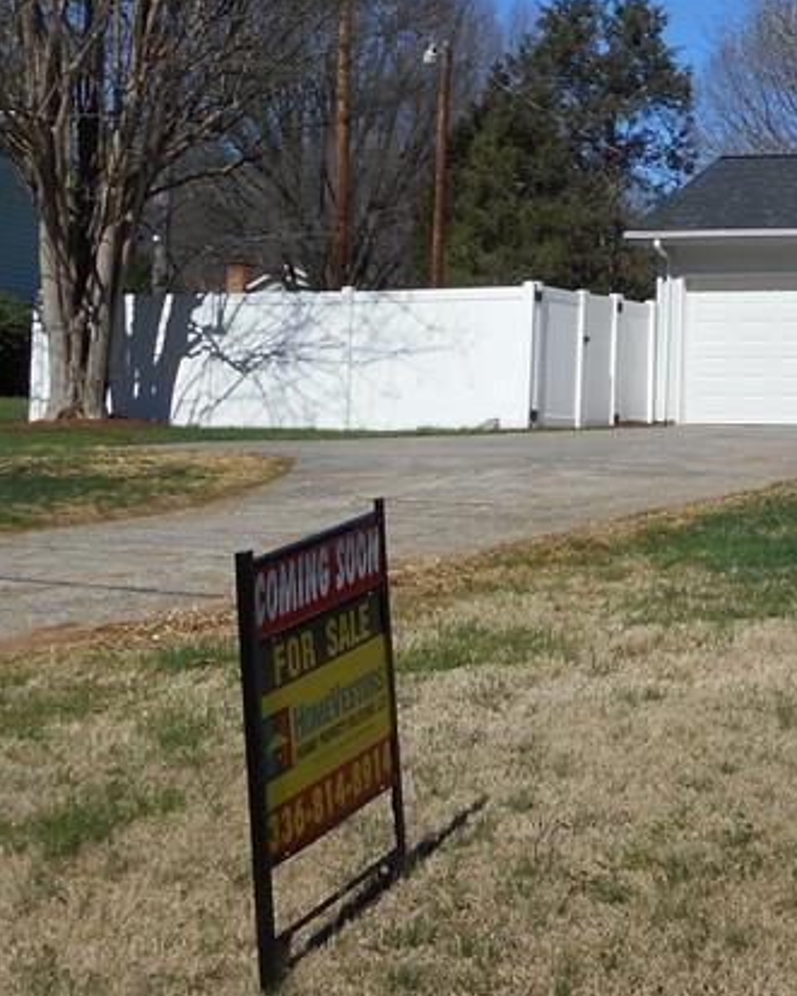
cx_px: 1071
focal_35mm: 70
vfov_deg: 26.8
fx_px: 2065
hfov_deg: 19.9
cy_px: 265
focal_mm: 5.2
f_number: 4
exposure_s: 1/1250
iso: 80
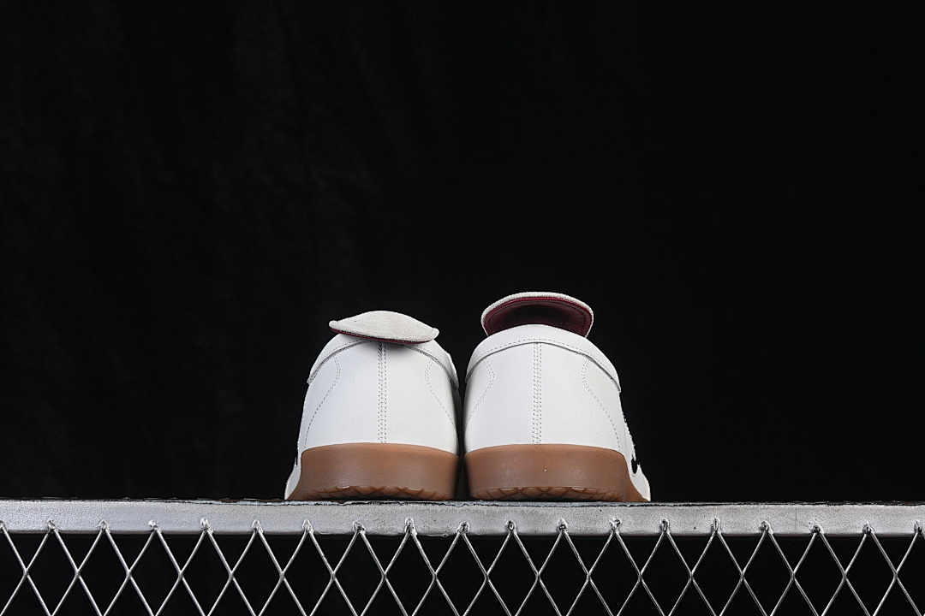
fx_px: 1927
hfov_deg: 27.0
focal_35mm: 75
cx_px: 462
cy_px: 308
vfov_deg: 18.2
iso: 160
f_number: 8
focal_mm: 50
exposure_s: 1/80
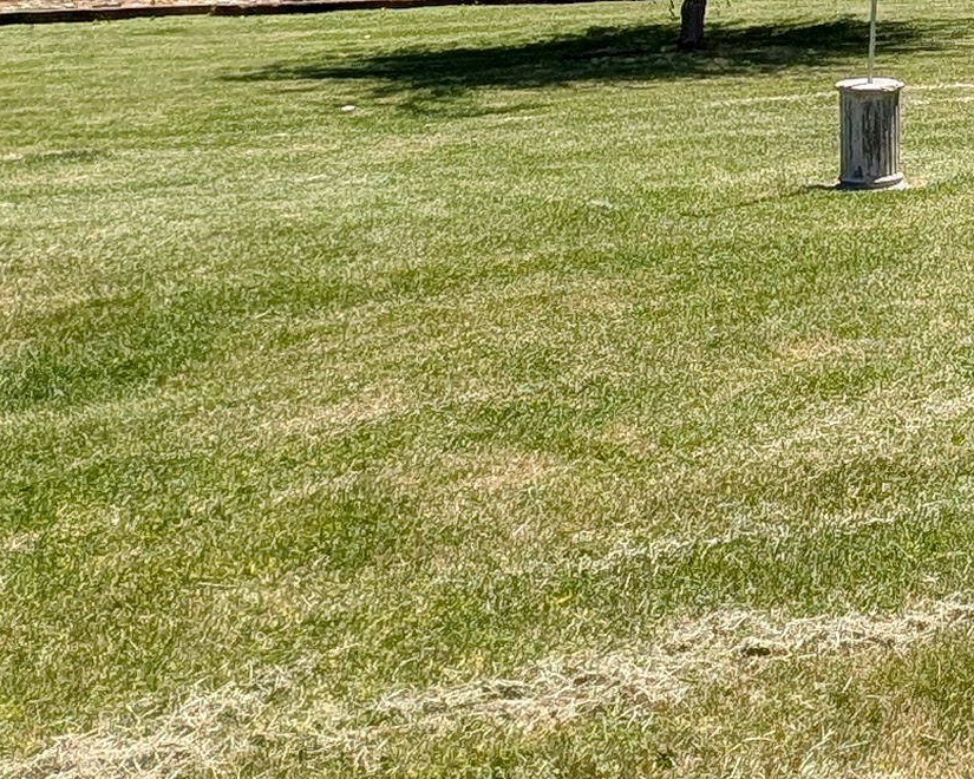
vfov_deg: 24.2
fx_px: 1672
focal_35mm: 58
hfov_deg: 26.6
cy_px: -113
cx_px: 1318
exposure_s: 1/2242
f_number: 1.95
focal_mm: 2.23
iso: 42
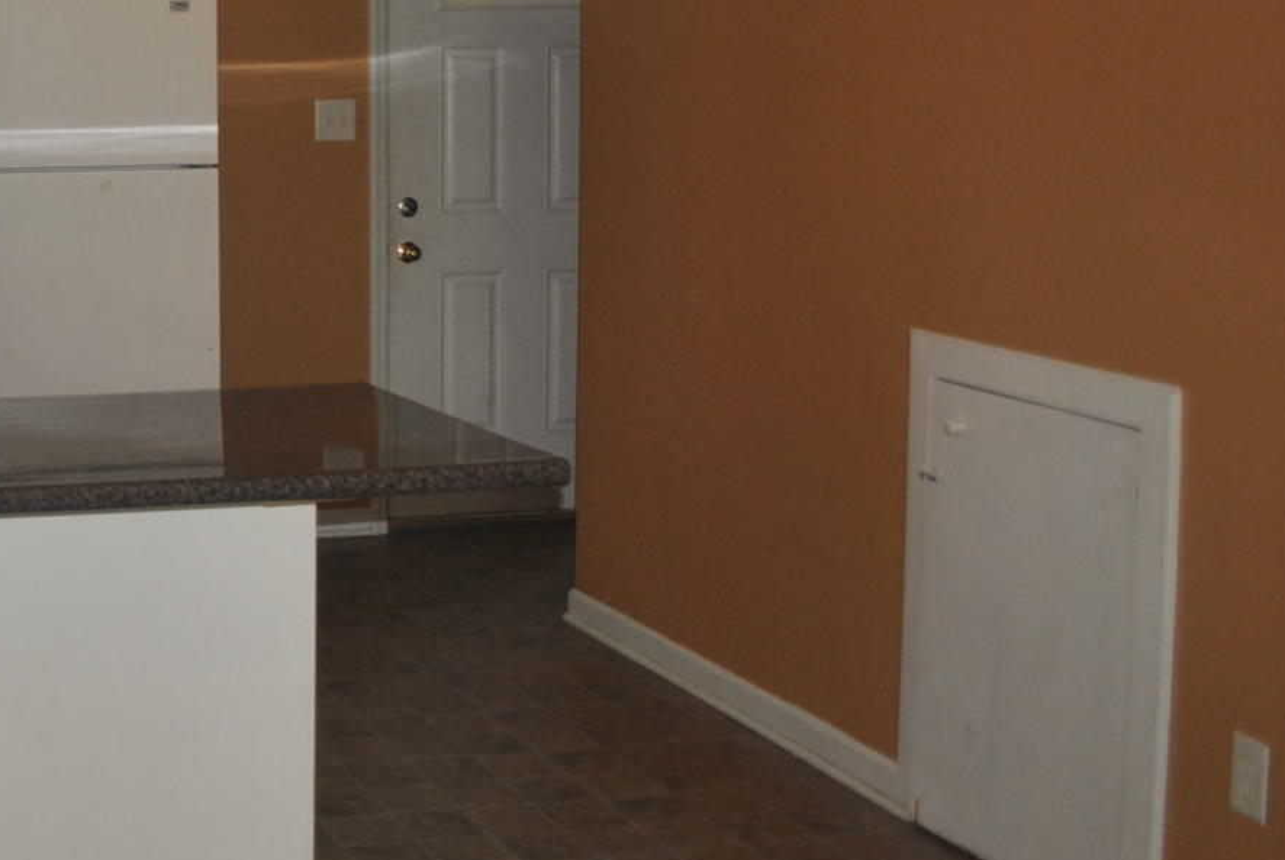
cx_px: -97
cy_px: 186
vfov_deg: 22.8
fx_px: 2108
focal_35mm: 59
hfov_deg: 30.6
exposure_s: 1/60
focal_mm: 18
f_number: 3.5
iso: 200
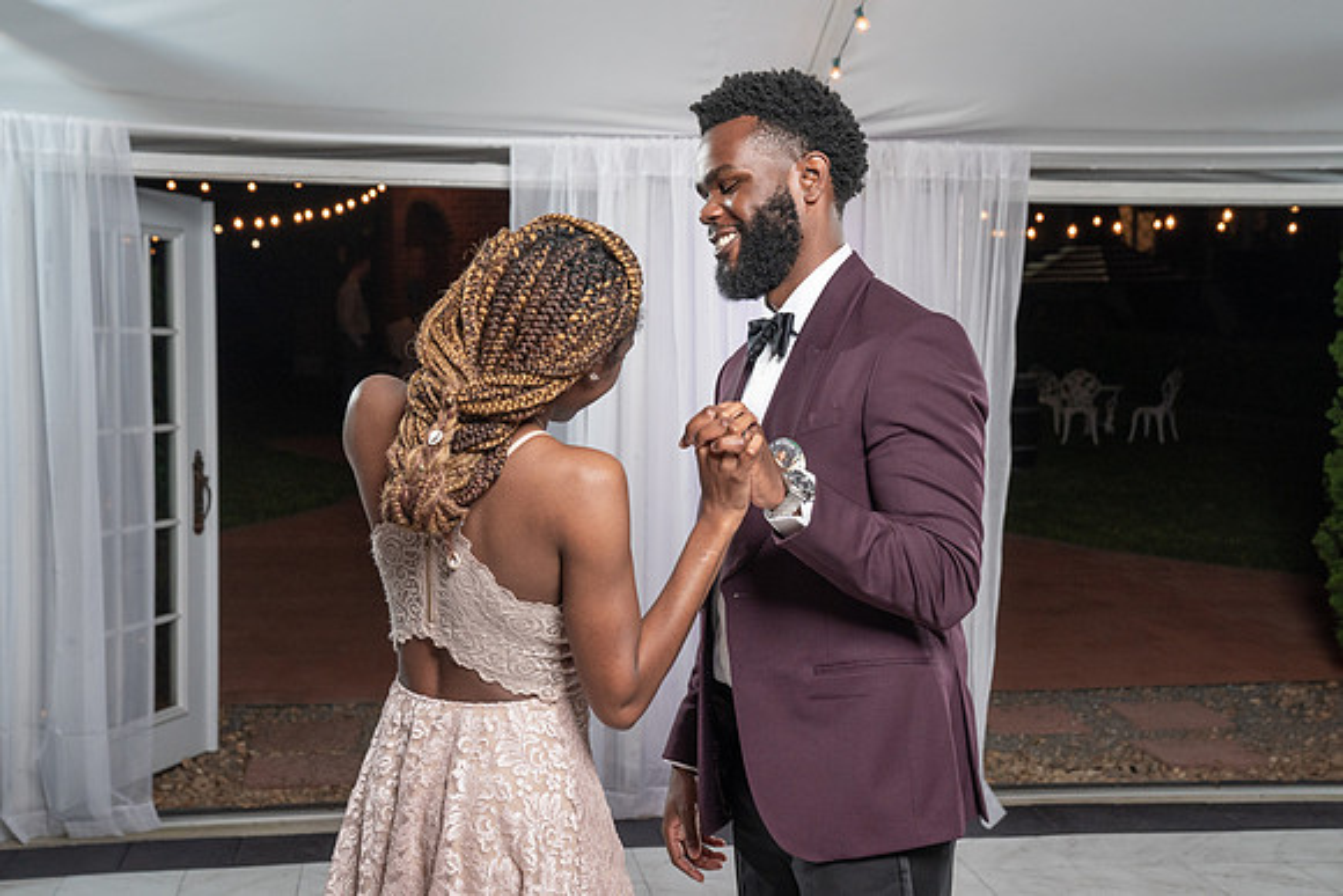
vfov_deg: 27.5
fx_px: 1829
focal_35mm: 49
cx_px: 697
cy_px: 467
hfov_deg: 40.3
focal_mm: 47
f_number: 5.6
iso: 1000
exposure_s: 1/200
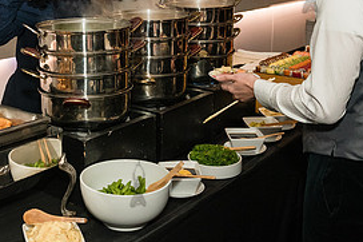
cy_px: 54
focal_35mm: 58
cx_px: 137
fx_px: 584
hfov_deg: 34.3
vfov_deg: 23.1
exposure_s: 1/160
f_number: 4.5
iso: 4000
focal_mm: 27
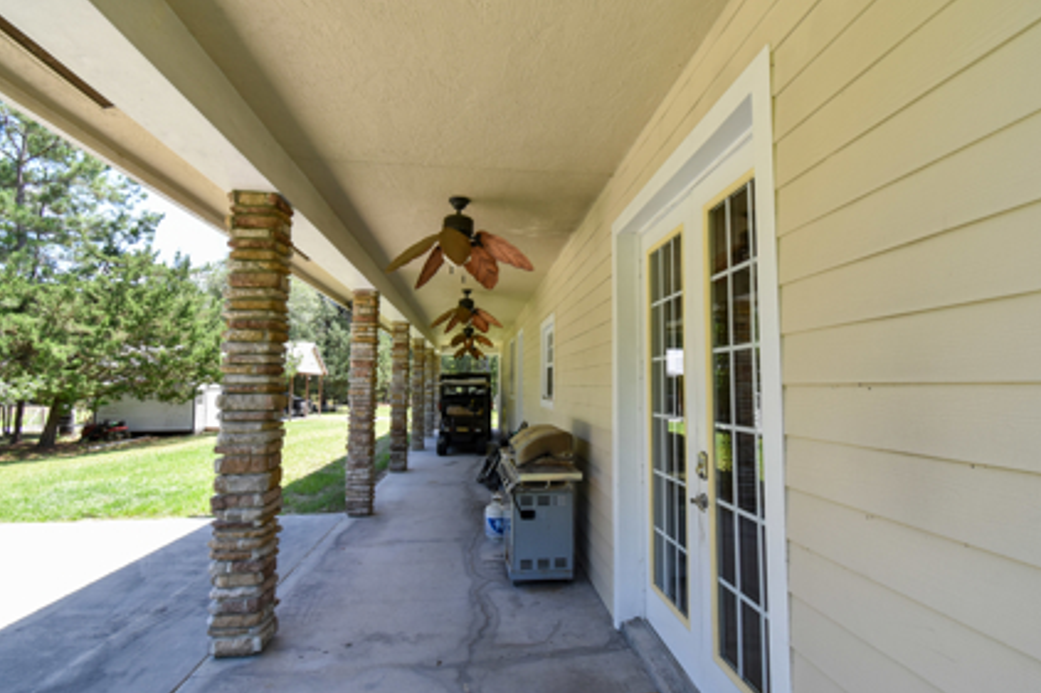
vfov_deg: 73.7
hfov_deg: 96.8
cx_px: 513
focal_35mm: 16
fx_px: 462
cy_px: 350
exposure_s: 1/200
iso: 400
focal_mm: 10
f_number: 7.1
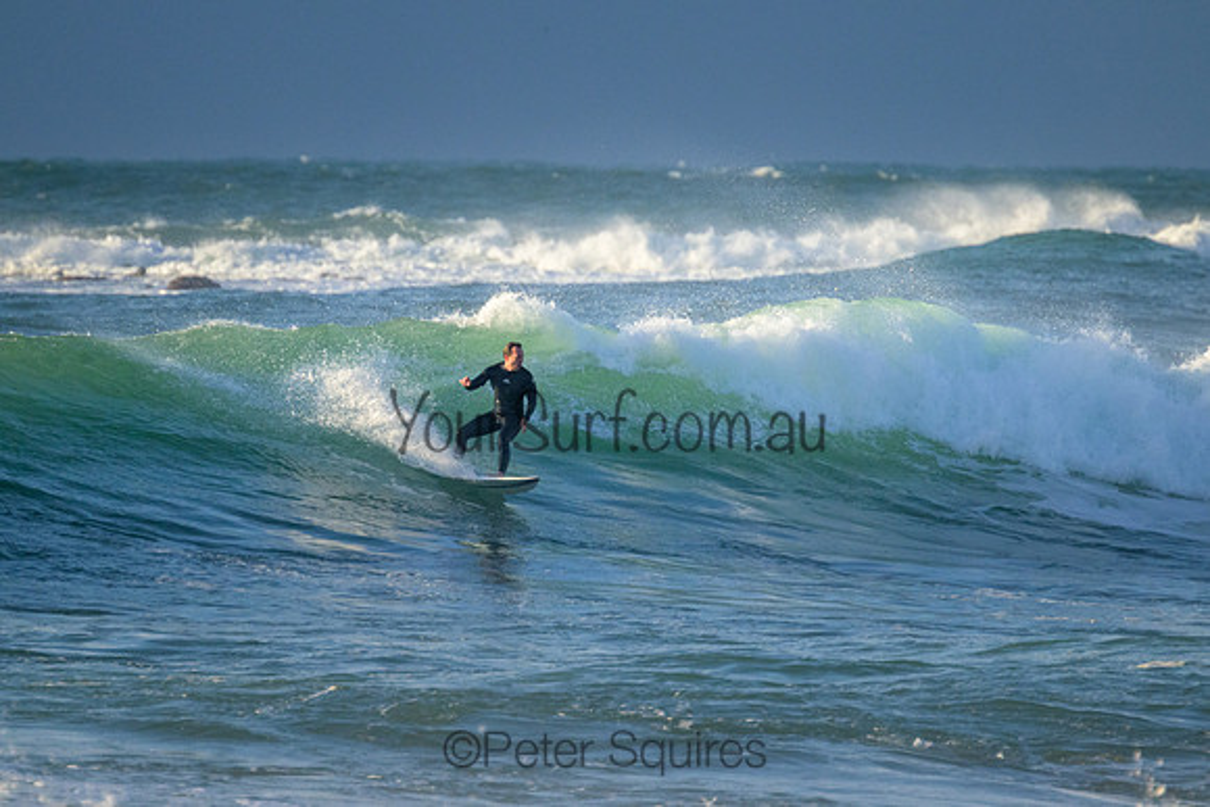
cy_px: 404
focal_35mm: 824
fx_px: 27708
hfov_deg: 2.5
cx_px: 605
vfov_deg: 1.7
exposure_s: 1/2000
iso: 2800
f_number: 11
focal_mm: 800
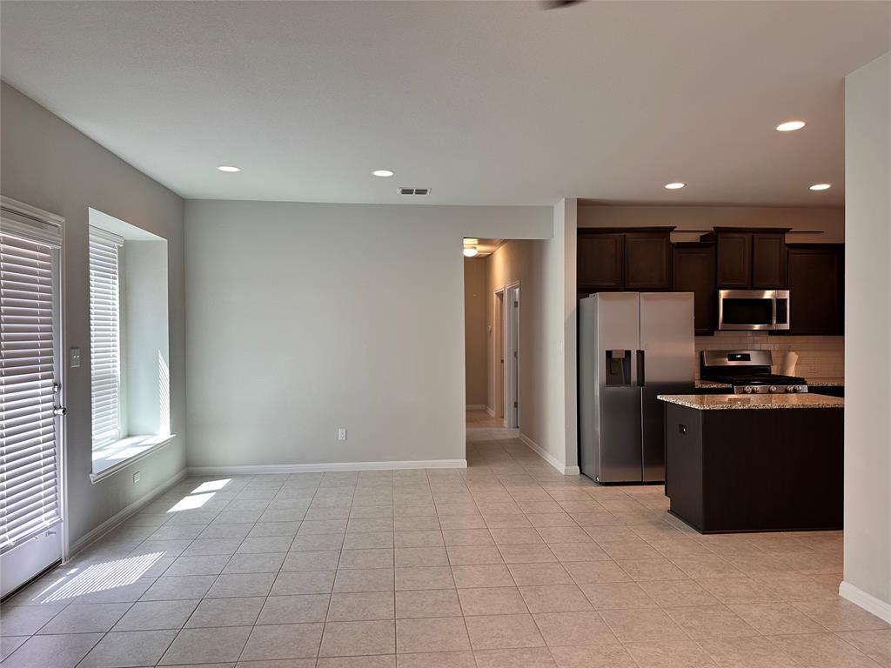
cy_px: 334
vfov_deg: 56.8
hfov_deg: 71.6
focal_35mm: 24
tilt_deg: +0.4
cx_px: 446
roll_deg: +0.1
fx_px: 618
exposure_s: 1/120
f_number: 1.78
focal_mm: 6.86
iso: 160
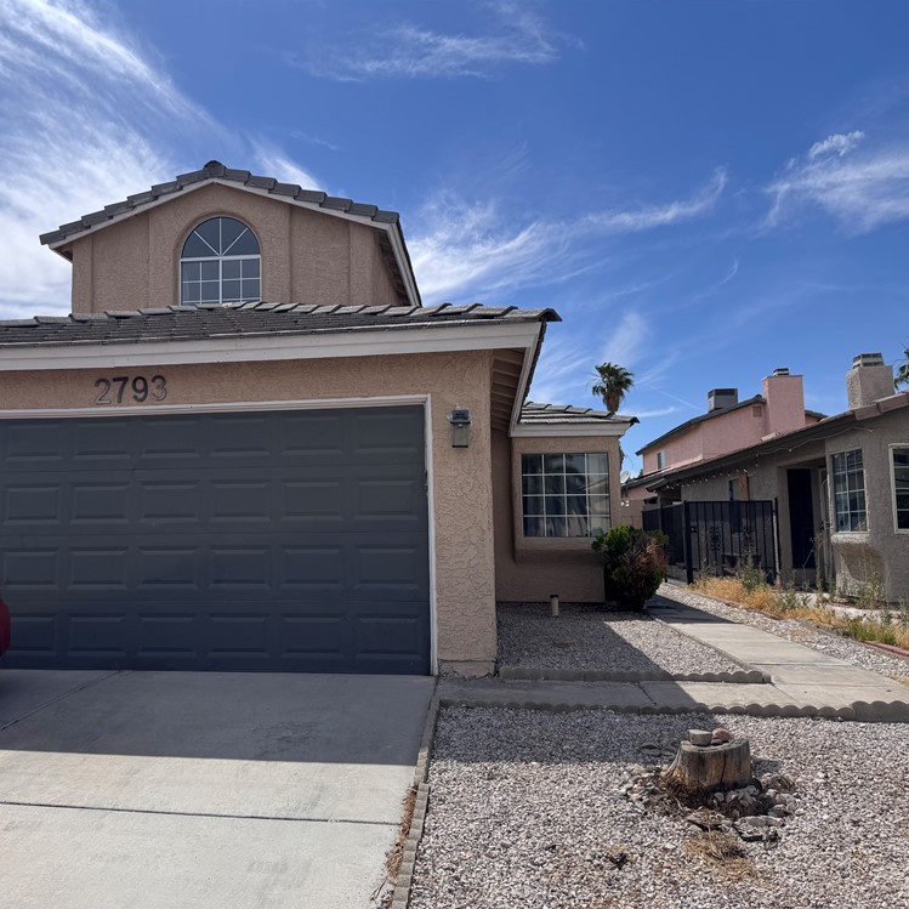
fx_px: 862
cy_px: 459
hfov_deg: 55.0
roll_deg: -0.1
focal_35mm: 29
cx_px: 340
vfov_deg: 55.6
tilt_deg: +6.4
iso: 80
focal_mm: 6.76
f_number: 1.78
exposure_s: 1/7937
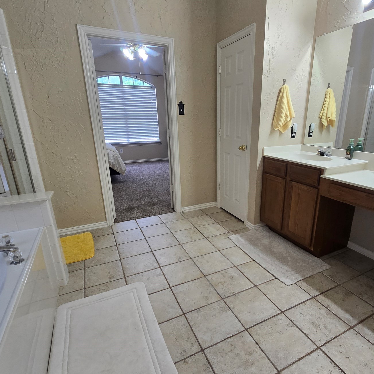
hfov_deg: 80.3
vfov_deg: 80.7
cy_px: 196
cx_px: 211
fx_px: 220
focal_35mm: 18
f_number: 2.2
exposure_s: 1/60
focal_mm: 2.2
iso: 125
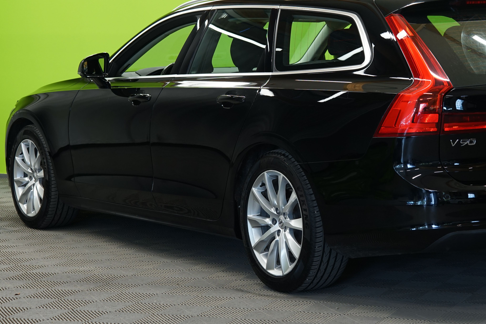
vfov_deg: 13.2
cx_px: 342
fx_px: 1404
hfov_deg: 19.5
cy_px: 135
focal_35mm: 104
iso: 500
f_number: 5
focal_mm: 64
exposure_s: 1/20
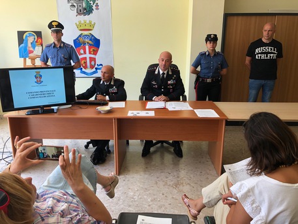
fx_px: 241
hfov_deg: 63.4
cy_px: 112
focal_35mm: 28
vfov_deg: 49.8
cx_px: 149
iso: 64
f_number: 1.8
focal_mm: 3.99
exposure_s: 1/120
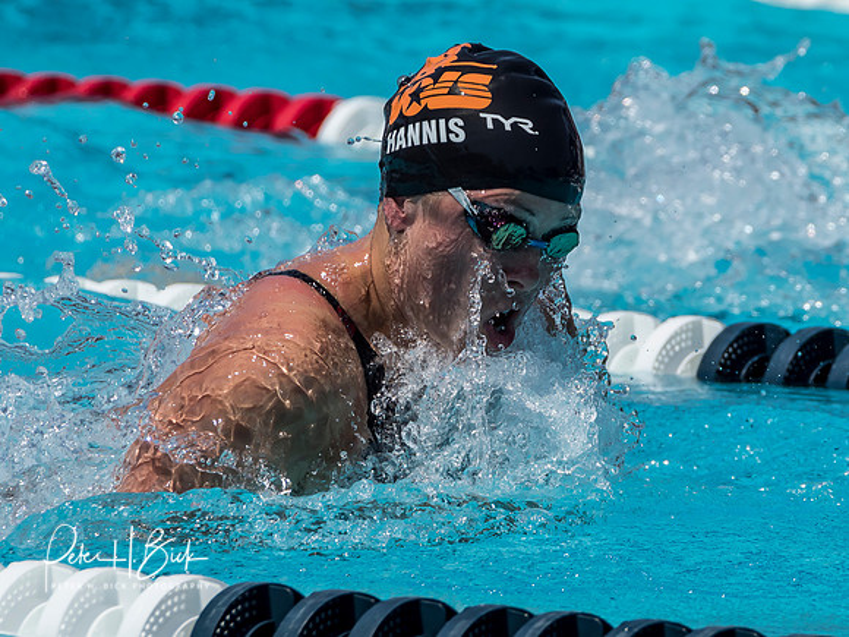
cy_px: 345
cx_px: 525
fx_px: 22165
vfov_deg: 1.6
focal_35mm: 904
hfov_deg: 2.2
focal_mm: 280
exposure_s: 1/2000
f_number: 7.1
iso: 250
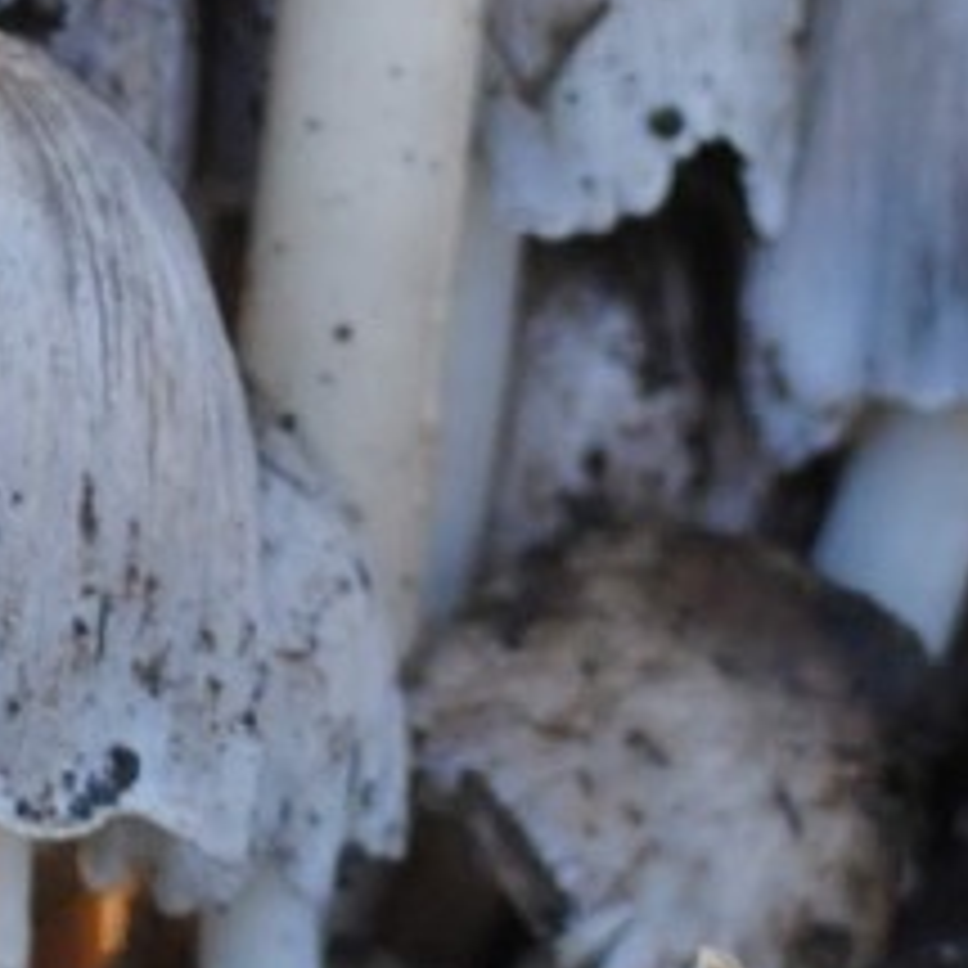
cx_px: -428
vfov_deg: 3.0
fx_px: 18557
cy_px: 353
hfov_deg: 3.0
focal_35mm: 587
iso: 200
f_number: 4
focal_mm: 55
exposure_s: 1/60
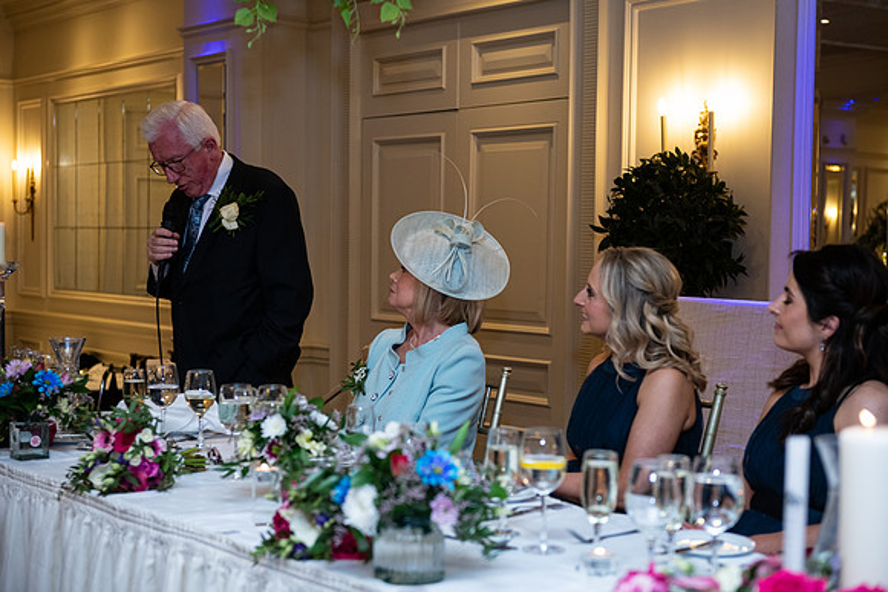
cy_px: 296
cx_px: 444
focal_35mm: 60
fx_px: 1480
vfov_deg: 22.6
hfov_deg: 33.4
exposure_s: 1/160
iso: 800
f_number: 3.5
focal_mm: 60
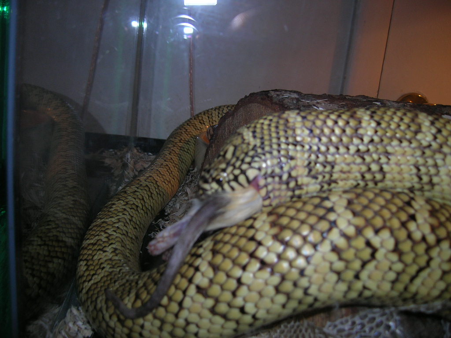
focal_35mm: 34
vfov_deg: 41.8
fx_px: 443
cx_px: 226
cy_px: 169
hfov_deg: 54.0
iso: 50
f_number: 2.9
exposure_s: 1/60.1
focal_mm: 5.7
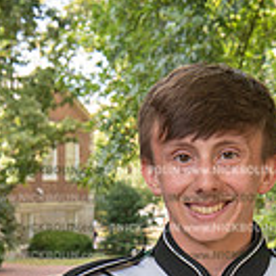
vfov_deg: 12.9
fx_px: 1173
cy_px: 370
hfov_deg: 13.4
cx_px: 203
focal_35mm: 130
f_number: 8
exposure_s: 1/100
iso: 500
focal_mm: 45
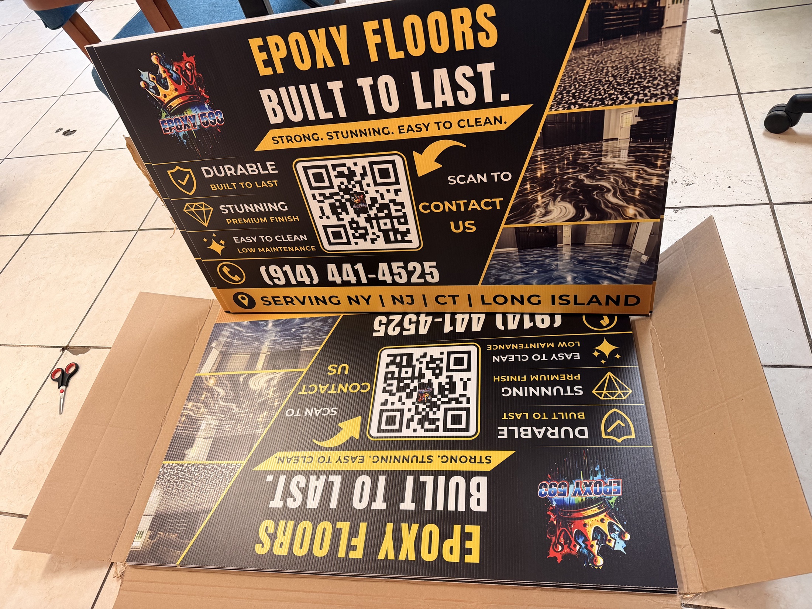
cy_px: 304
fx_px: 563
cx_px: 406
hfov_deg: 71.6
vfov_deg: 56.8
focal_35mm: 24
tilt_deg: -49.0
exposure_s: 1/60
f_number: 1.78
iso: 200
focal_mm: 6.76
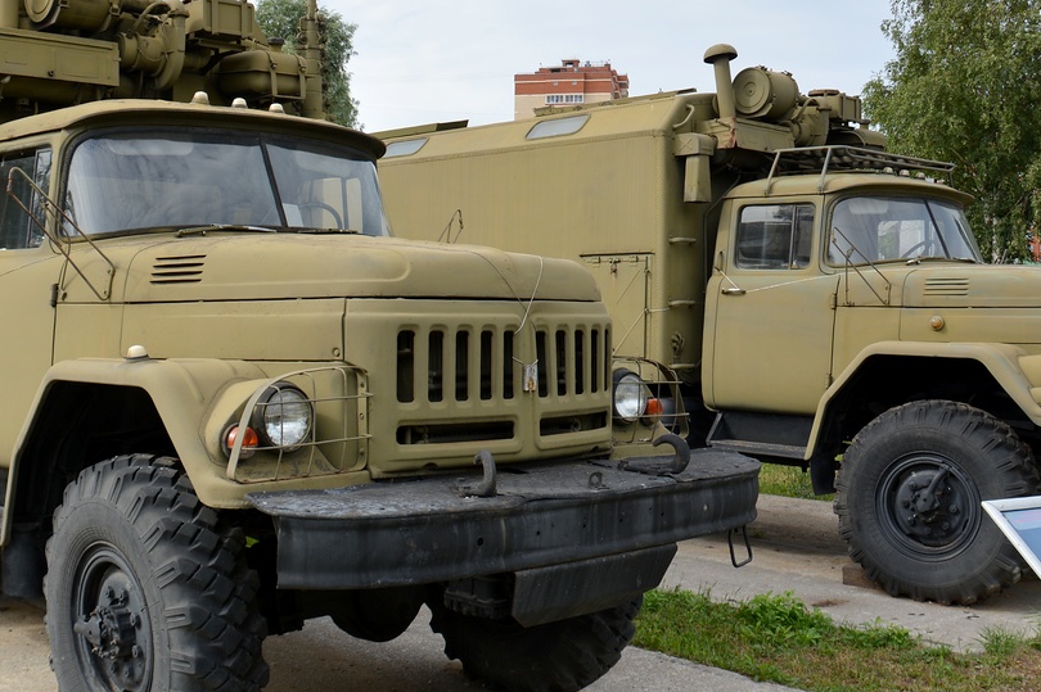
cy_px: 347
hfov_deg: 46.9
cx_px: 275
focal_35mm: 40
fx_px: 1156
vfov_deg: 33.4
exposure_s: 1/250
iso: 125
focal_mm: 18
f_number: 8
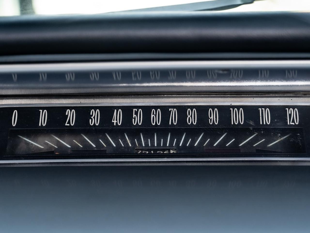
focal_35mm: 69
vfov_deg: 21.2
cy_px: 124
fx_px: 621
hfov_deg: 28.0
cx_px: 159
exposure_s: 1/125
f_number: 4
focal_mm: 56
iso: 640
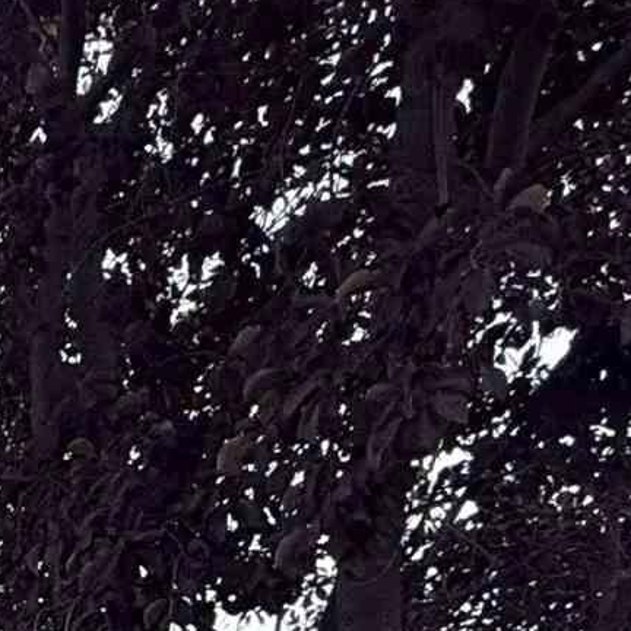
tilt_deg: +4.0
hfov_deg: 15.3
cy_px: 1348
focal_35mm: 88
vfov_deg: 15.0
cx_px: -687
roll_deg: +0.6
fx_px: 1815
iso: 50
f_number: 2.2
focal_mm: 2.22
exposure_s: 1/1167
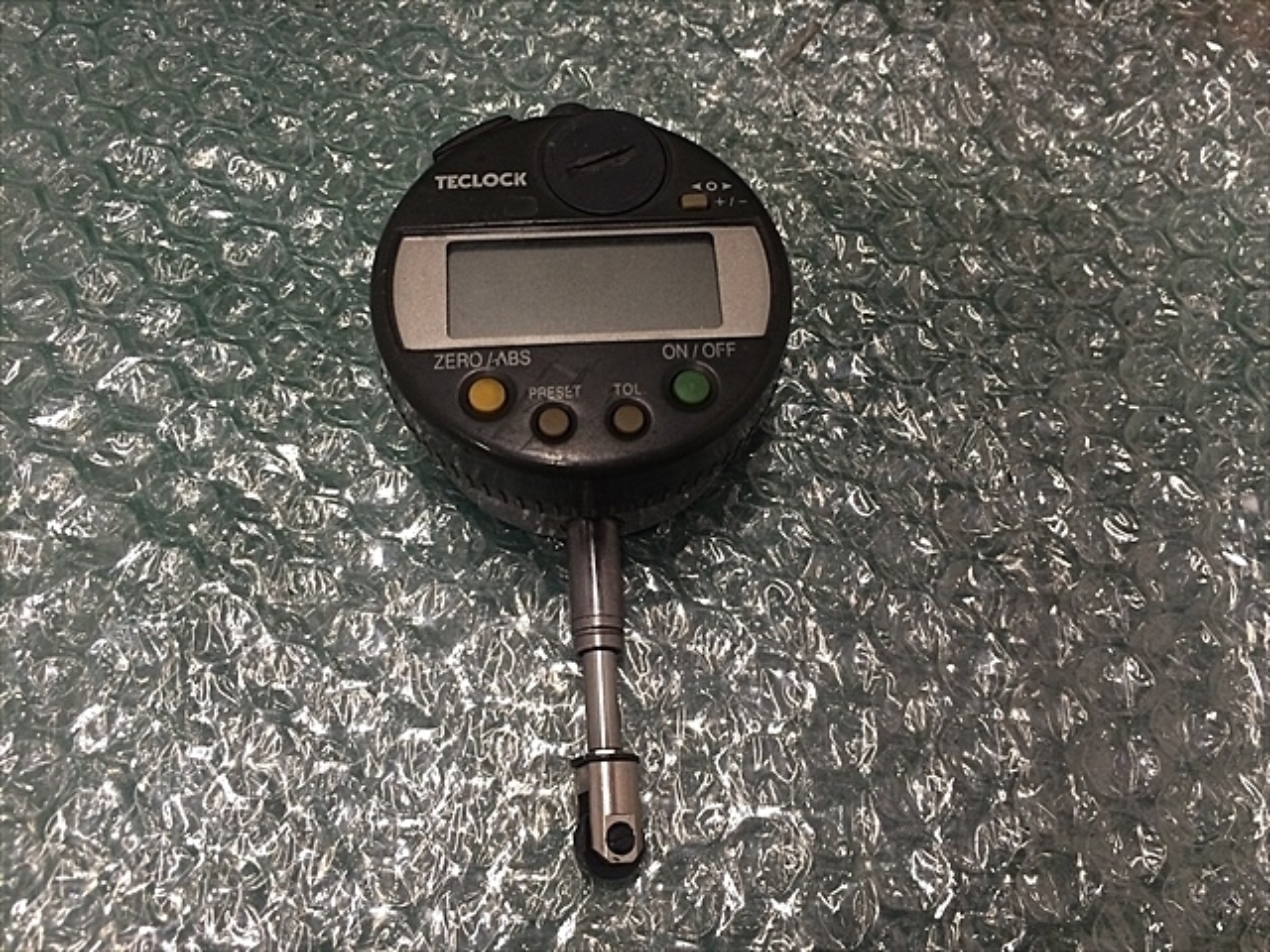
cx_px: 635
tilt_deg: -68.0
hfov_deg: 61.7
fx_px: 1064
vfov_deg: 48.2
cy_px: 476
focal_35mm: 29
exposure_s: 1/30
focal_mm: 4.15
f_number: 2.2
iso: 125
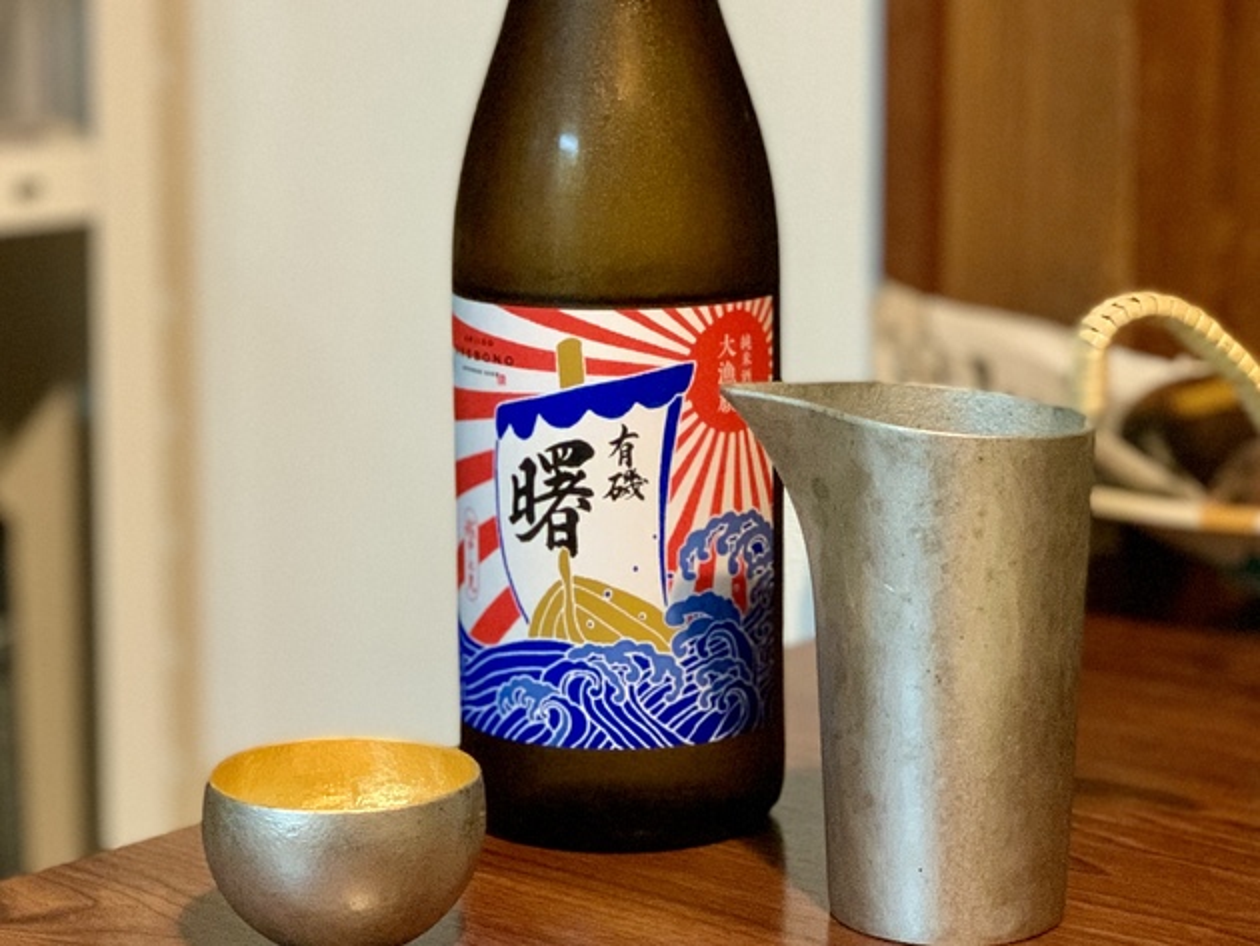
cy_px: 473
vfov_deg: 28.1
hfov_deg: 36.8
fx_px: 1893
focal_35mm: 52
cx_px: 630
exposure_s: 1/40
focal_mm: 6
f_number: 2.4
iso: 500
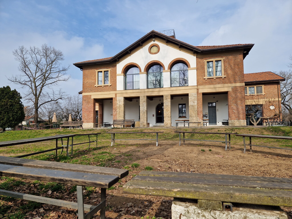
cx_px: 146
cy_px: 110
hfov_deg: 73.9
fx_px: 194
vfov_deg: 58.9
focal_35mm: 23
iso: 50
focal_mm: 5.4
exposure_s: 1/1744
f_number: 1.8
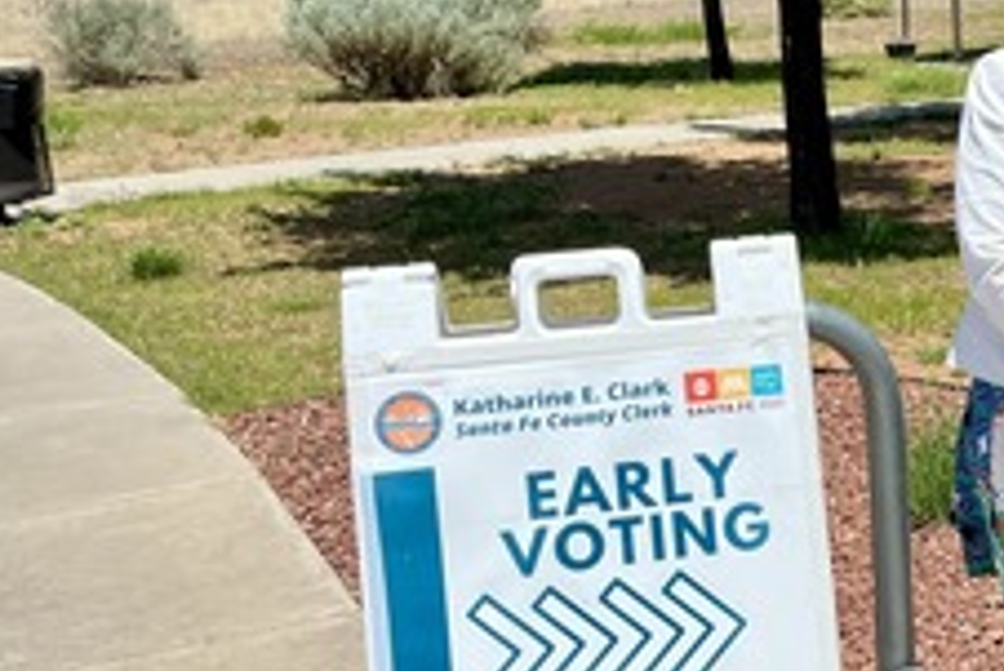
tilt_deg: -10.0
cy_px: 351
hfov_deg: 26.8
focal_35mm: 67
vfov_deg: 20.3
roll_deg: +1.2
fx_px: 1870
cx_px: 1195
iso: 50
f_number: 1.6
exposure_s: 1/5076
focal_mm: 5.1
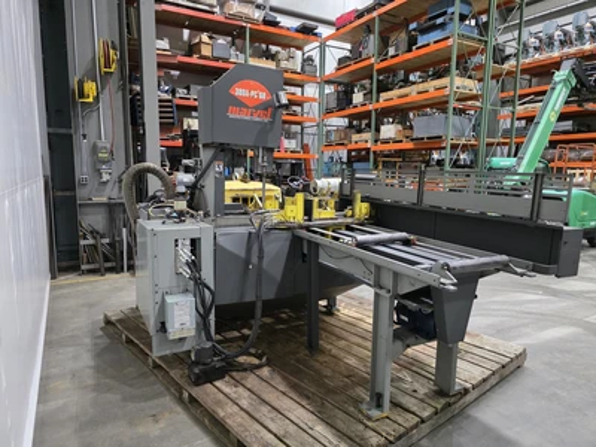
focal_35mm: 23
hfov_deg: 73.9
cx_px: 298
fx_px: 396
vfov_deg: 58.9
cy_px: 224
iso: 1600
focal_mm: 6.3
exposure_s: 1/120
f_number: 1.7
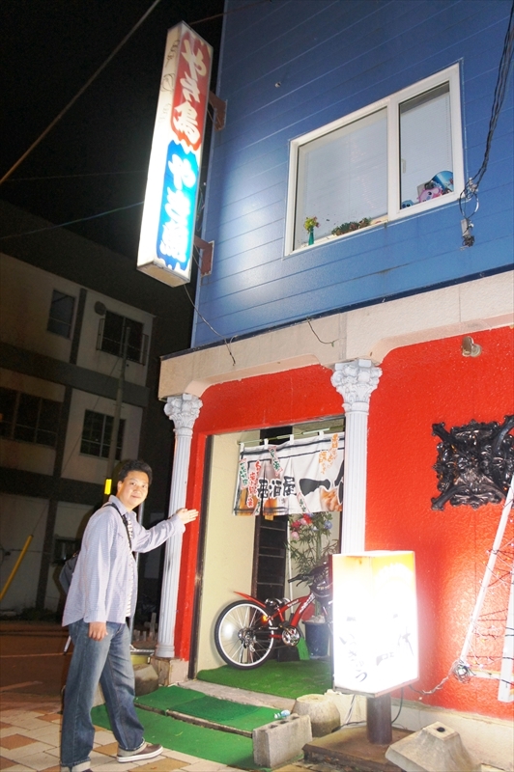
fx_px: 644
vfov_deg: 62.0
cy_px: 386
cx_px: 257
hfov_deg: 43.5
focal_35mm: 30
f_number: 3.5
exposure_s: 1/20
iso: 800
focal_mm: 20
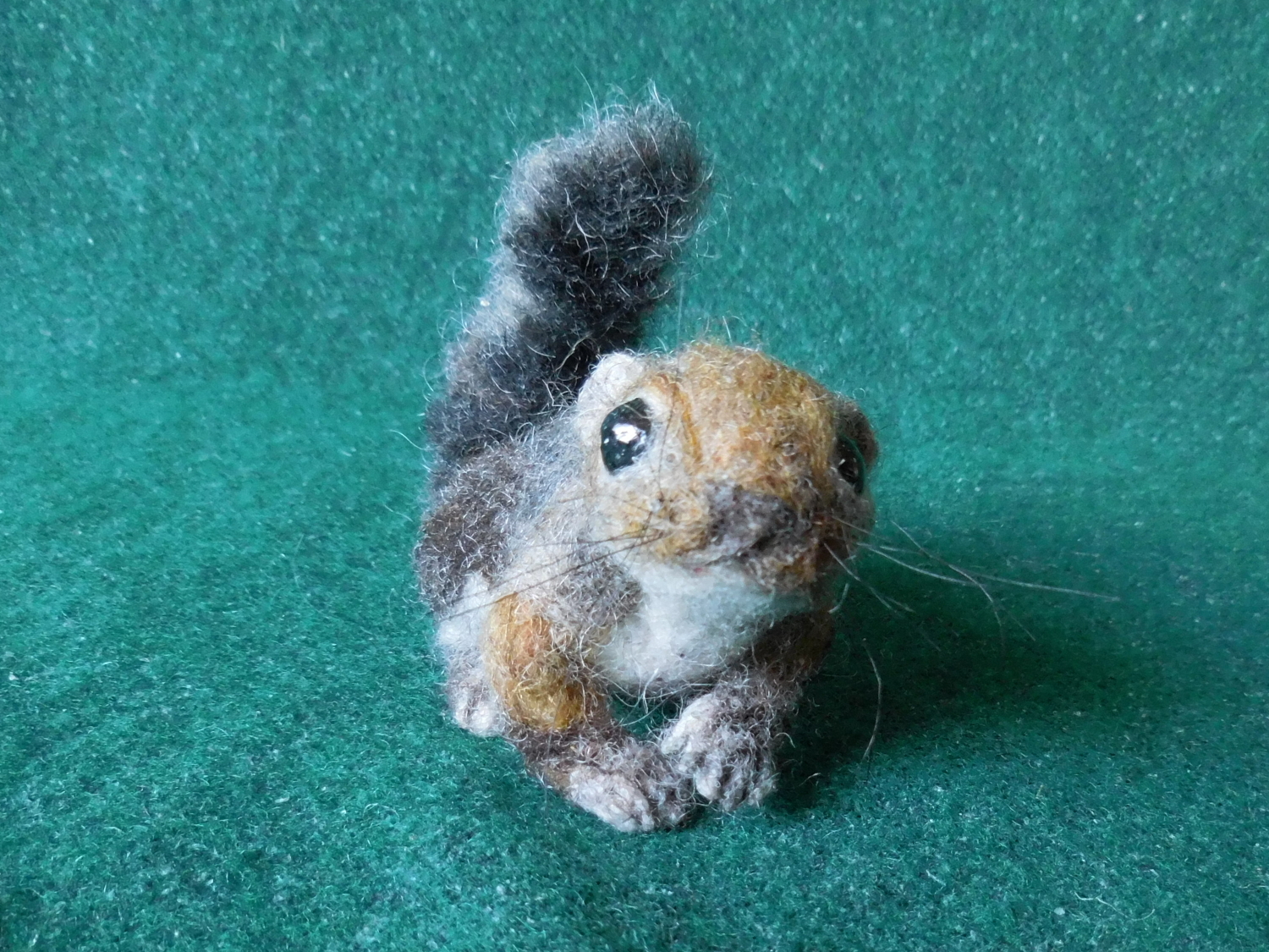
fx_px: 916
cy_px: 476
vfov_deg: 54.9
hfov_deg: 69.4
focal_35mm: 25
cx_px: 634
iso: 400
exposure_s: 1/25
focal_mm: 4.5
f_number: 3.3
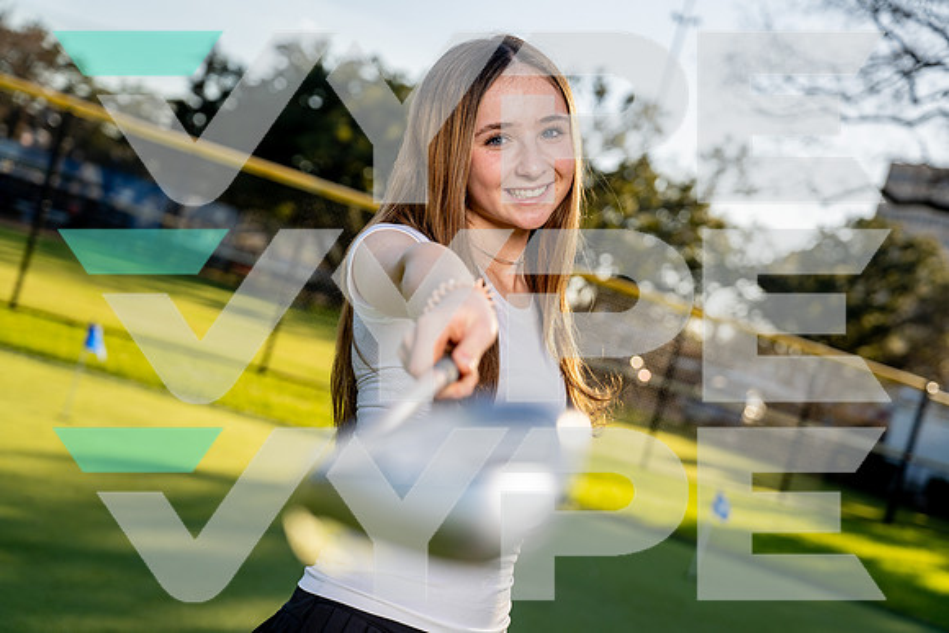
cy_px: 316
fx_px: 1661
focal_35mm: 63
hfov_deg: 31.9
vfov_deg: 21.6
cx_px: 474
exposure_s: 1/800
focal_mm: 63
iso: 100
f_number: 4
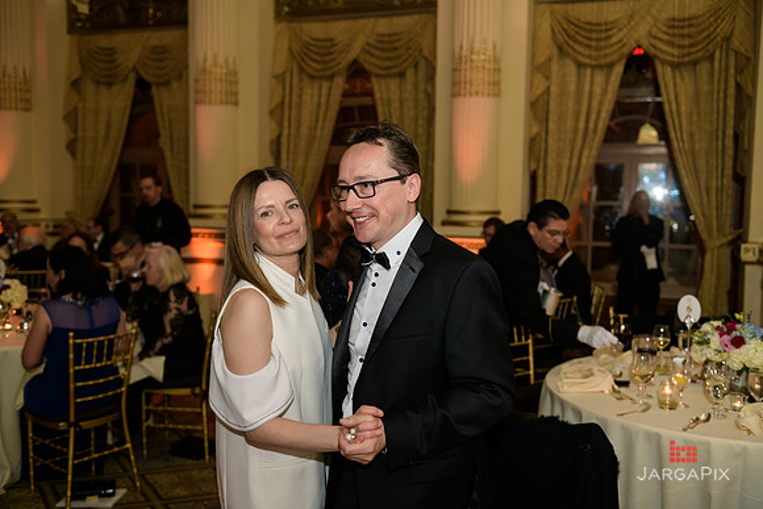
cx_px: 382
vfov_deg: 37.9
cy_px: 254
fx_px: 742
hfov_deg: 54.4
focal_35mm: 35
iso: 1600
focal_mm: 35
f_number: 3.2
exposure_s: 1/100
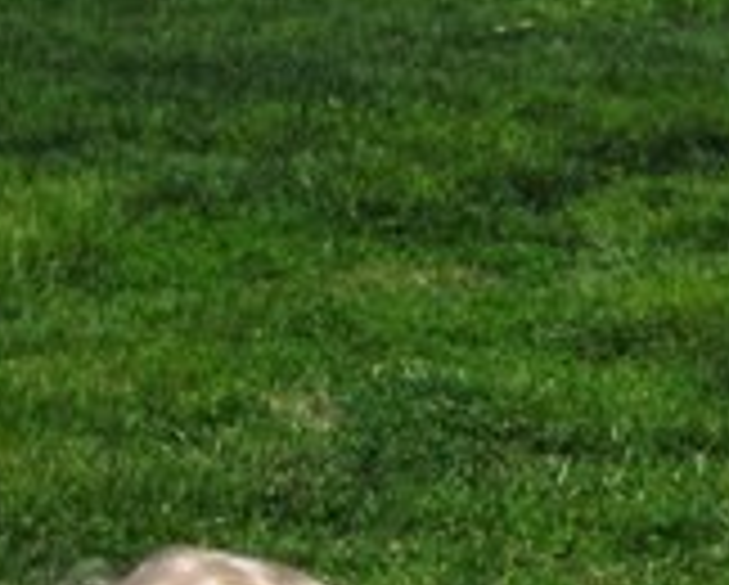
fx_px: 3499
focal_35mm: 162
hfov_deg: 11.3
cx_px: 1152
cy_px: 1184
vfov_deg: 9.0
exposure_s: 1/708
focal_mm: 5.7
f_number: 5.7
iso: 50
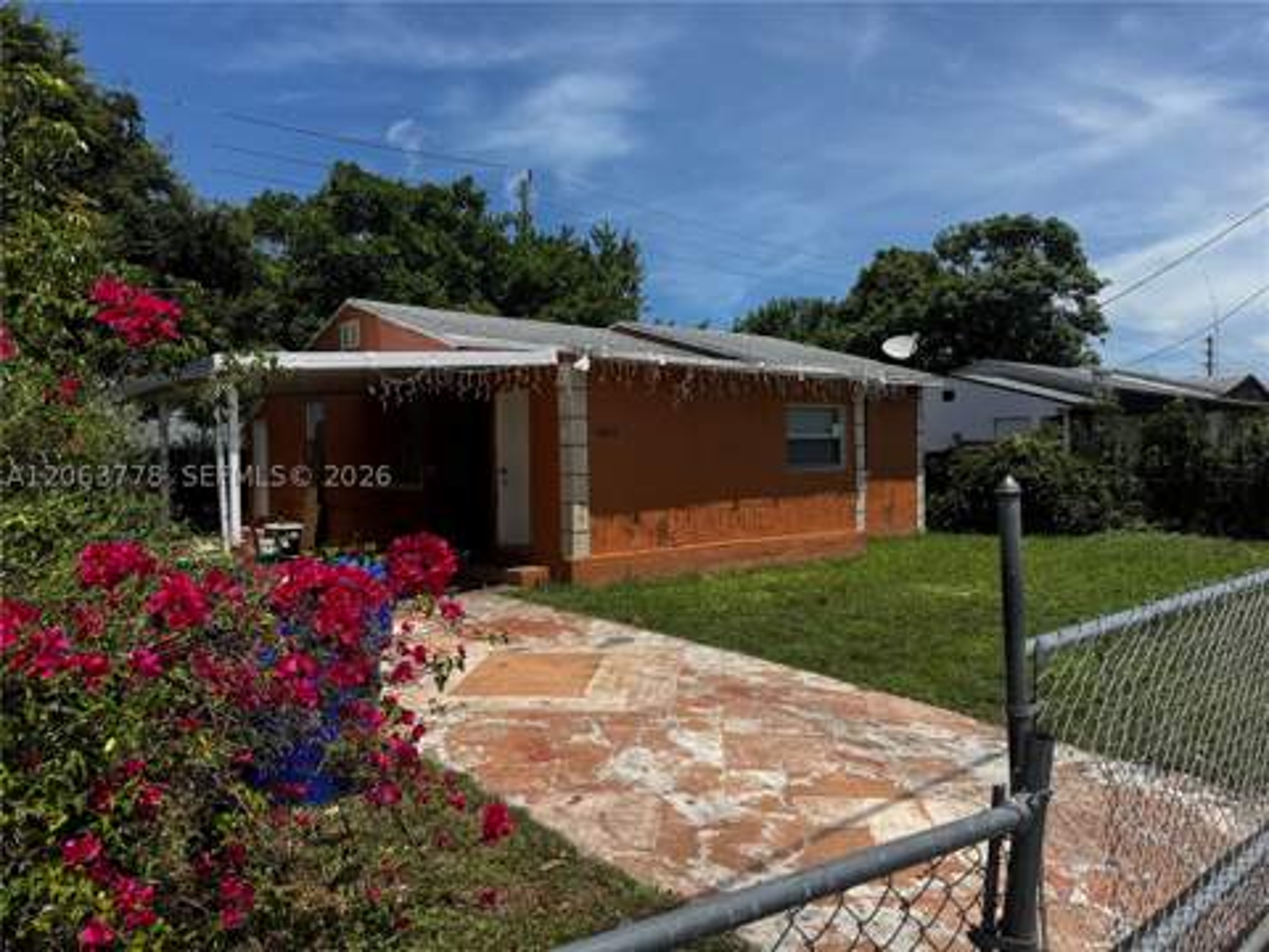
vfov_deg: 56.8
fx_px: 880
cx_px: 634
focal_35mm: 24
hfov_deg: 71.6
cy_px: 476
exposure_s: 1/5814
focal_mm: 6.76
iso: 80
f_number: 1.78
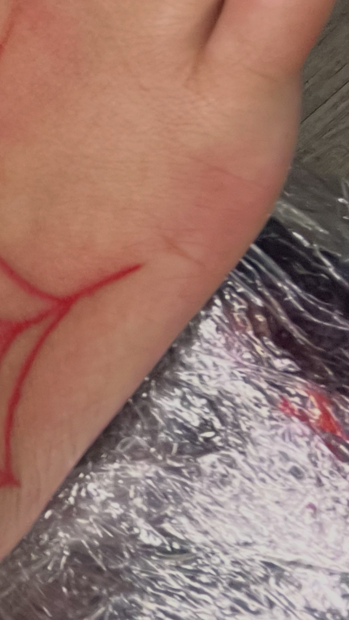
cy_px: 427
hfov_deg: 17.7
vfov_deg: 38.0
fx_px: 889
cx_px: -285
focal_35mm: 54
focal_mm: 2.71
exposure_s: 1/60
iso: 200
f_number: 2.2
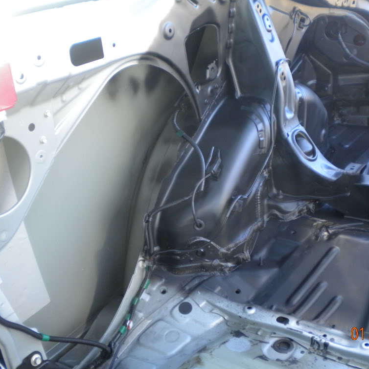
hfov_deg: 40.0
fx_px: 507
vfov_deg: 40.0
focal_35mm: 42
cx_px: 208
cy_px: 185
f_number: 3.1
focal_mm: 6.3
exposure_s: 1/62
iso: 232
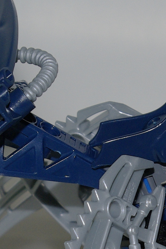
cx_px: 180
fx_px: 1590
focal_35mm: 230
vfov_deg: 8.9
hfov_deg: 6.0
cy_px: 255
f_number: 8
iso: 400
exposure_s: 1/60
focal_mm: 38
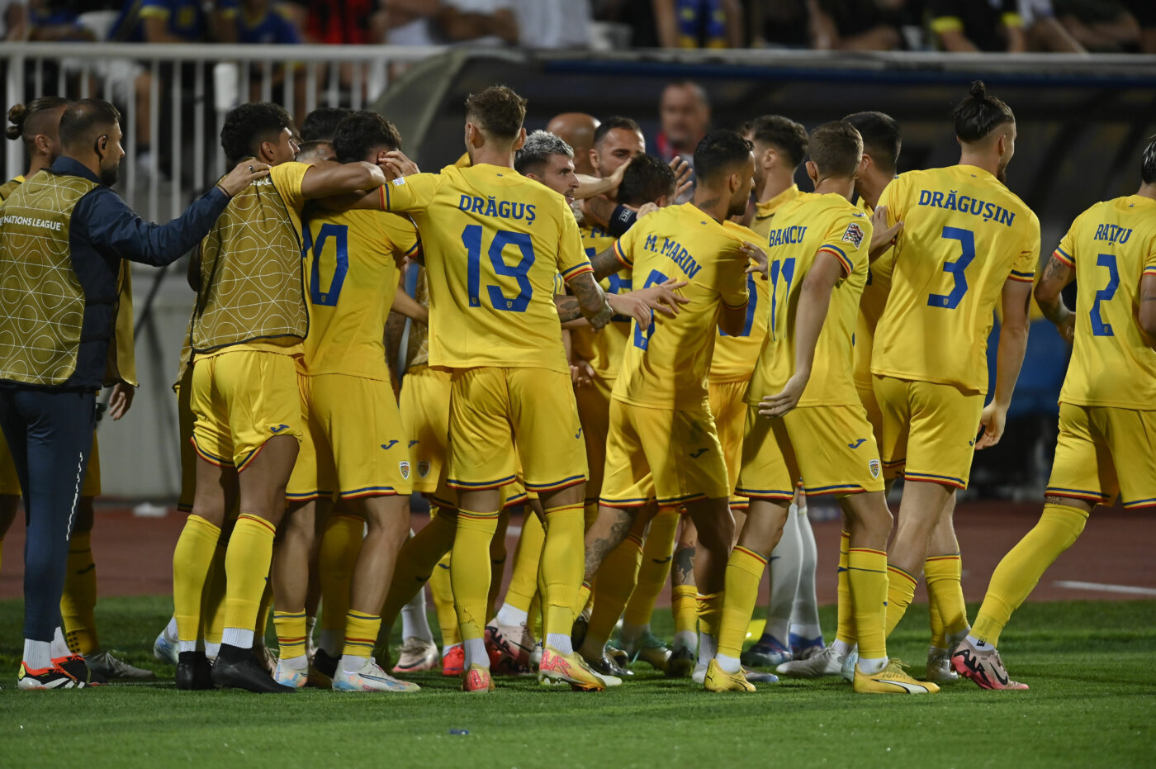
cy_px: 384
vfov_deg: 3.4
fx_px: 12834
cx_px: 578
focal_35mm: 400
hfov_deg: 5.2
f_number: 2.8
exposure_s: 1/1600
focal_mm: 400
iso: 1250
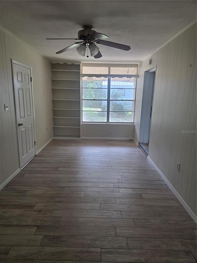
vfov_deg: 73.9
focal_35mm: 23
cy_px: 132
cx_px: 98
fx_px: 175
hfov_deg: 58.9
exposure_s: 1/180
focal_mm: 5.4
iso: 125
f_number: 1.8
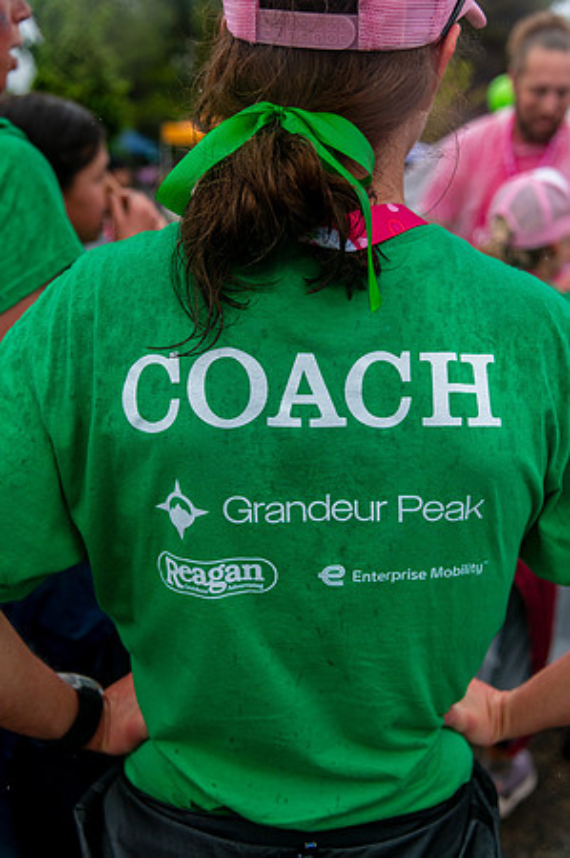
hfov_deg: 35.0
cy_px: 429
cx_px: 285
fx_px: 905
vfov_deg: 50.7
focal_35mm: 38
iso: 1600
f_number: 4
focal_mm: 38
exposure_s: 1/3200
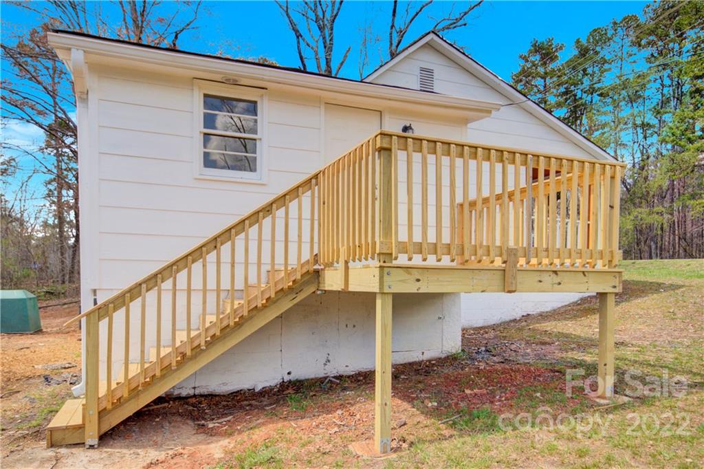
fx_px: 469
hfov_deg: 73.8
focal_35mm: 24
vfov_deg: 53.1
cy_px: 234
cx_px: 352
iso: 640
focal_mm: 16
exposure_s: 1/640
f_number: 8
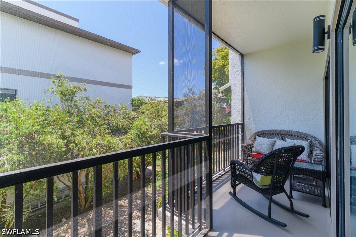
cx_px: 178
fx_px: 158
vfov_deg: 73.7
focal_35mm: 16
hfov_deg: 96.8
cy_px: 118
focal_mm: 16
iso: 320
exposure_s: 1/320
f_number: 8
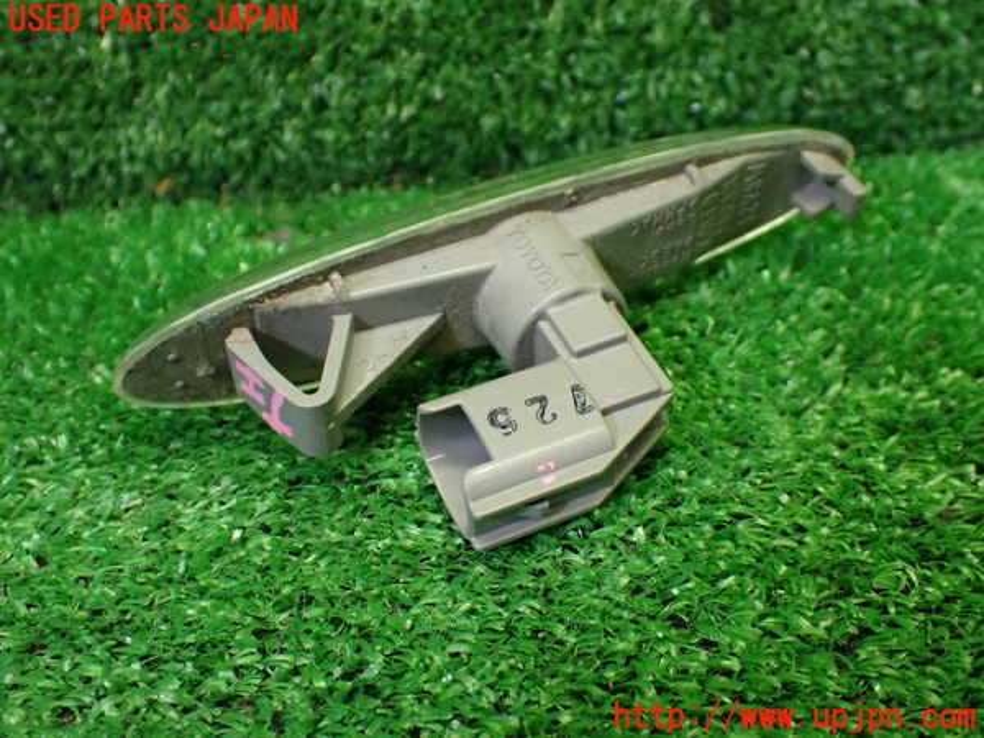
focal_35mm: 41
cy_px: 369
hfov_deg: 45.8
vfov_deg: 35.1
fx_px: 1165
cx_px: 492
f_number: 2.8
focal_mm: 7.31
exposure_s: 1/100
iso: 800
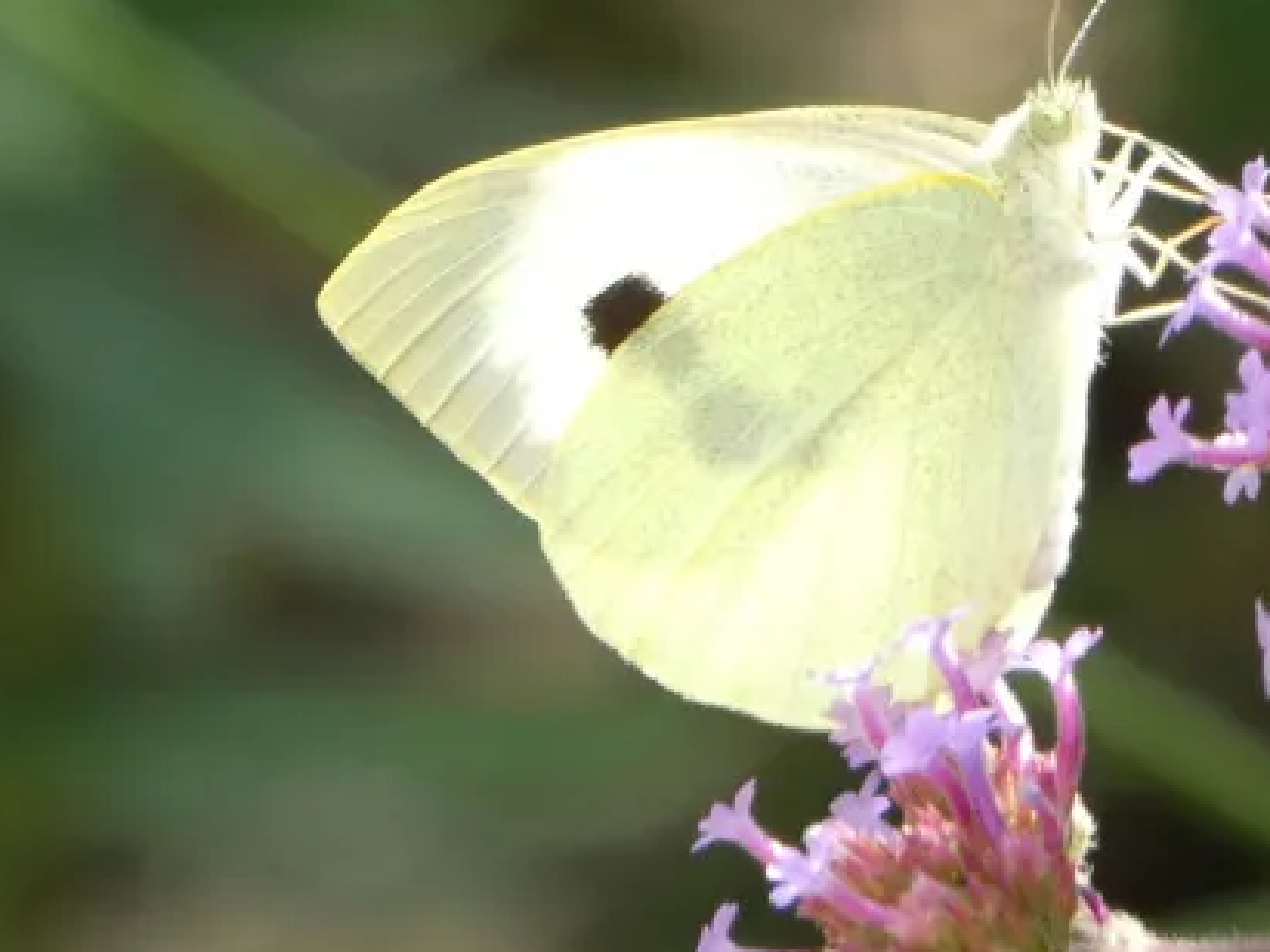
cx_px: 896
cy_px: 377
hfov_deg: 2.2
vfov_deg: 1.7
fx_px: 32350
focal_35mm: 882
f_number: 5.6
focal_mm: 101.4
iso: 400
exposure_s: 1/100
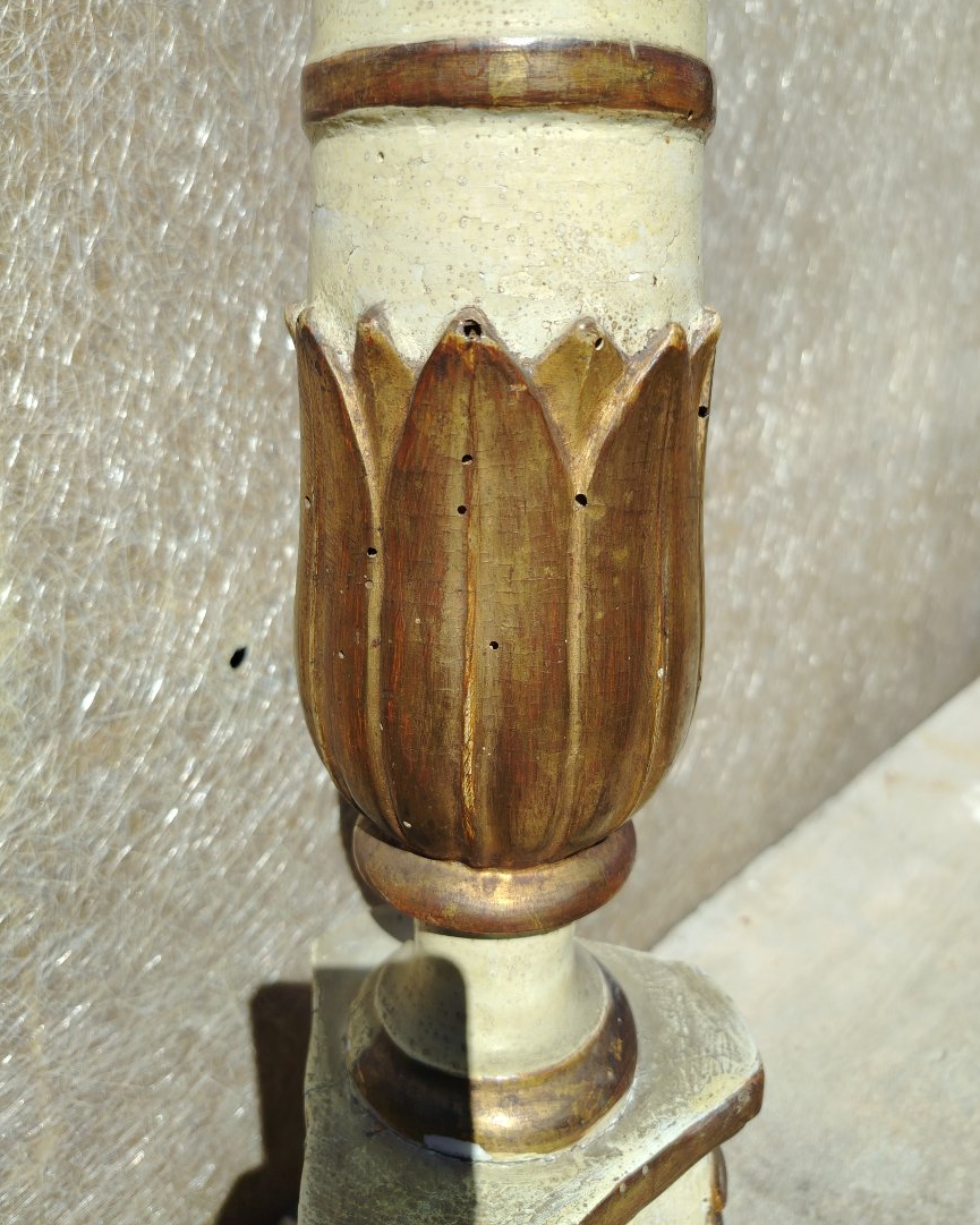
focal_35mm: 26
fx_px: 943
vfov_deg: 66.0
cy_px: 573
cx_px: 482
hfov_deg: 54.9
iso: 100
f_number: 1.75
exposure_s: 1/1089
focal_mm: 5.25
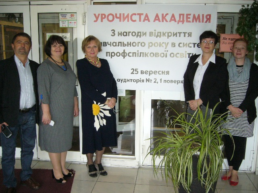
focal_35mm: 35
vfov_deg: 40.7
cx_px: 129
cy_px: 96
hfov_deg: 52.6
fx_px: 261
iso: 250
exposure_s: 1/30
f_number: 2.8
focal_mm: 5.8
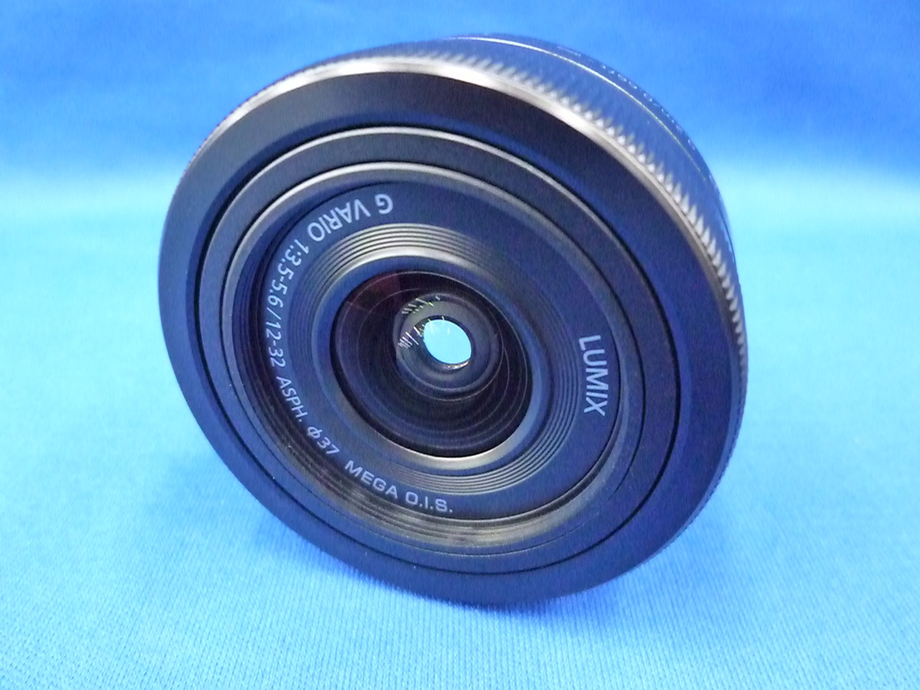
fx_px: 664
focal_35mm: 25
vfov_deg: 54.9
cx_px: 460
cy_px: 345
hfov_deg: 69.4
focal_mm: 4.5
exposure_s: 1/60
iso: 2500
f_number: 2.8
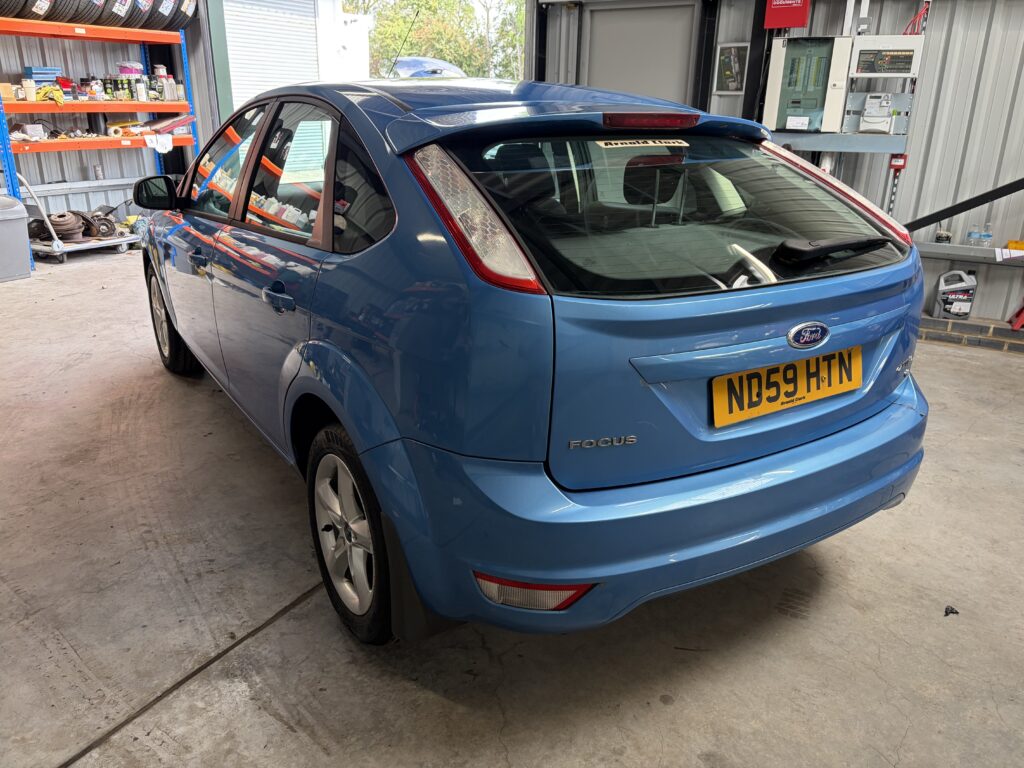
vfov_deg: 53.1
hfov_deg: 67.3
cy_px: 384
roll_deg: -0.3
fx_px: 769
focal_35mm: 26
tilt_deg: -19.6
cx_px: 512
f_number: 1.6
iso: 100
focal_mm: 5.96
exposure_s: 1/100
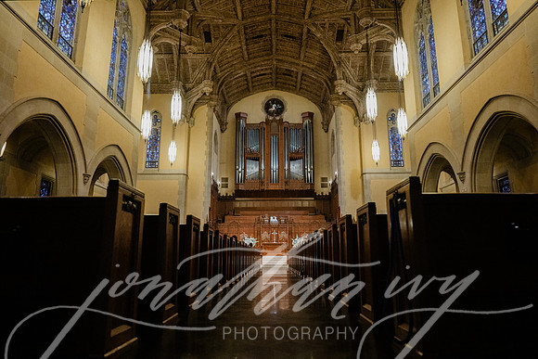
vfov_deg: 53.2
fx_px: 359
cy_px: 180
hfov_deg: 73.7
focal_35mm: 24
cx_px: 269
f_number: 2.8
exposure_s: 1/200
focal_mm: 24
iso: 5000
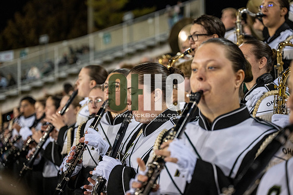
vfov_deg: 19.5
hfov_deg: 28.8
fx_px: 570
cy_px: 98
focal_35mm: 70
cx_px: 146
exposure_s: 1/500
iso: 2000
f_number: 3.2
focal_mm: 70
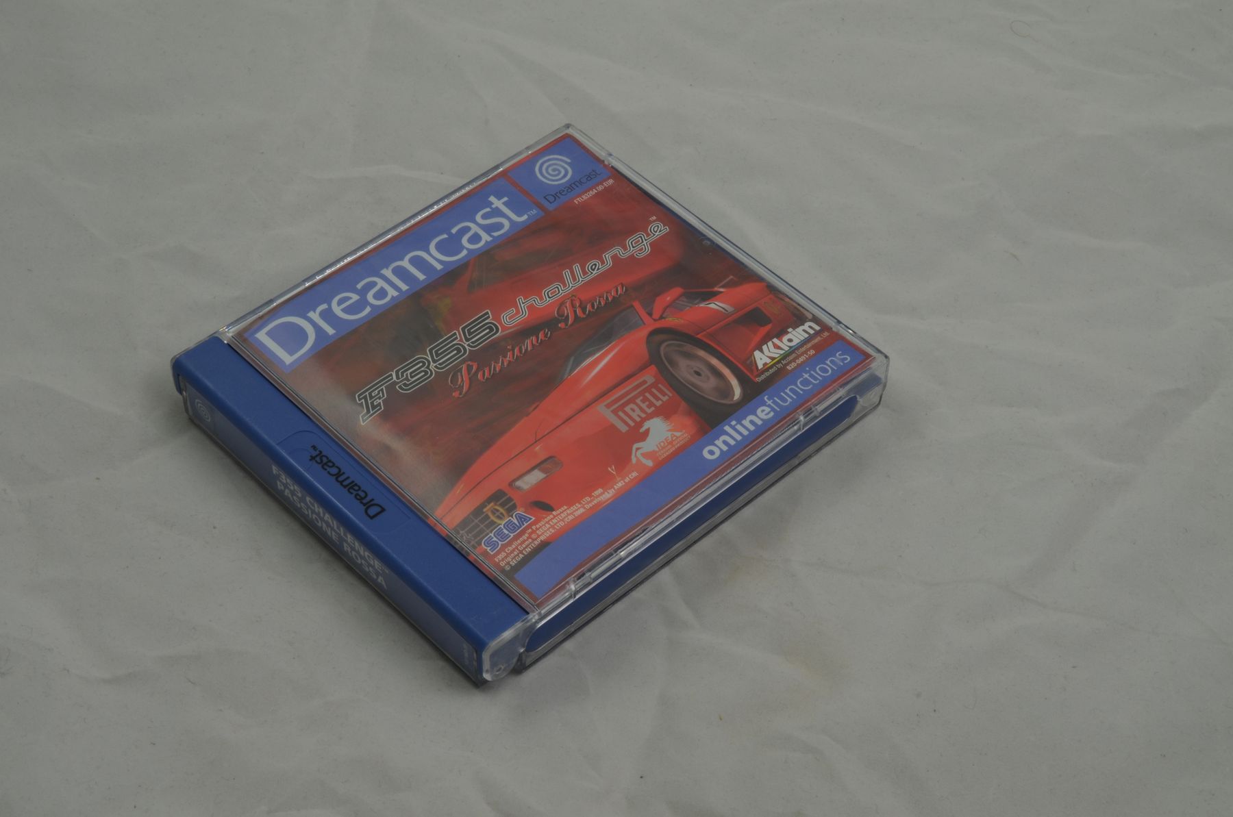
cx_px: 616
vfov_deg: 22.5
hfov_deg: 33.5
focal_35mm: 60
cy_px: 408
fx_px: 2051
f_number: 20
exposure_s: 1/3
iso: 100
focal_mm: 40
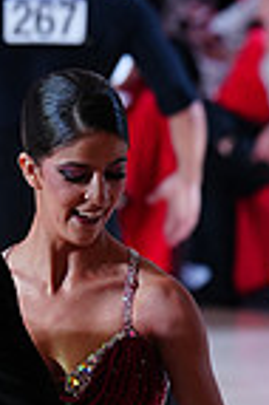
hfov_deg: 2.2
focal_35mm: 610
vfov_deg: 3.4
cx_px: -27
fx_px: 6853
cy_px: 626
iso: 1000
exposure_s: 1/200
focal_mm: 150
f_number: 4.5
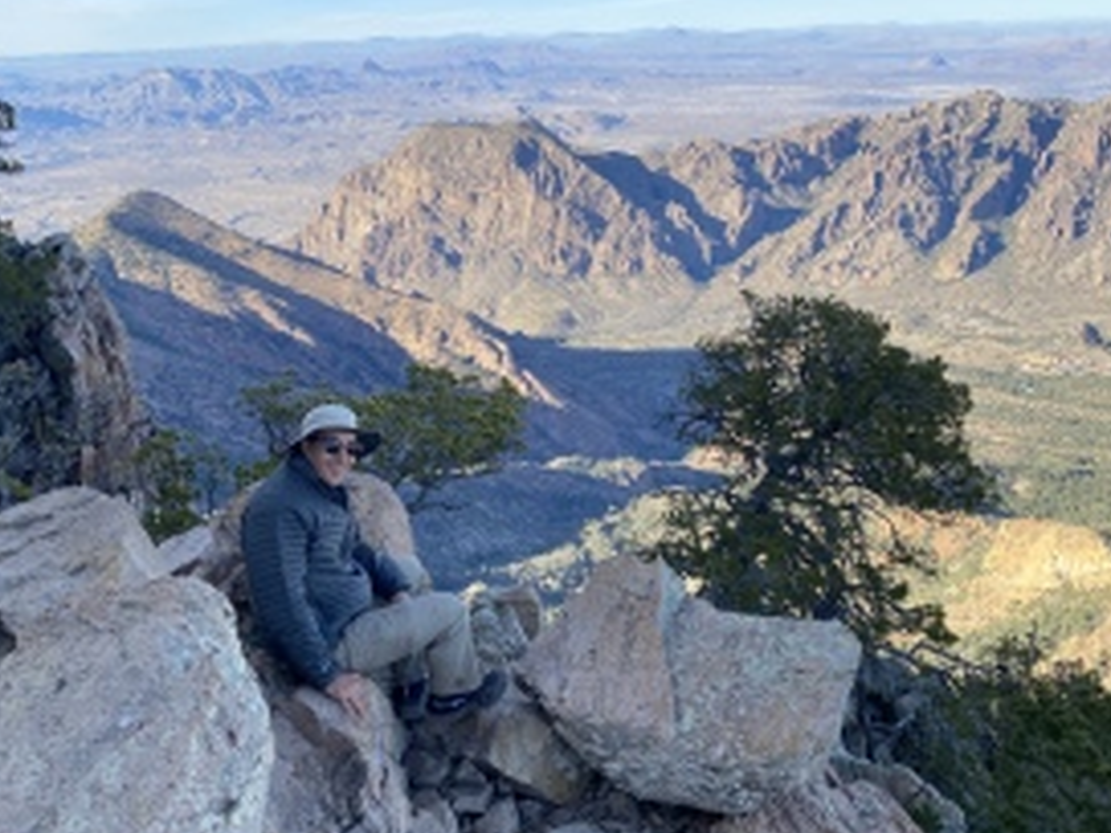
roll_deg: +2.1
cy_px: 474
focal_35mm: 35
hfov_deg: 52.4
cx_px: 462
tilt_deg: -22.1
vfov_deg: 40.6
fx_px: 1123
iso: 32
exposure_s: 1/1082
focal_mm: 4.25
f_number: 1.8
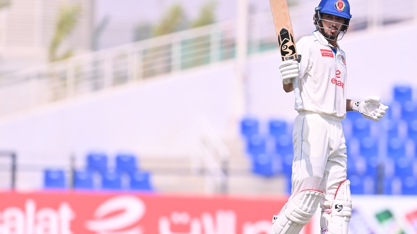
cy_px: 132
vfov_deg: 1.4
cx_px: 276
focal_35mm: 857
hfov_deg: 2.5
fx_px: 9474
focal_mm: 500
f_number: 4
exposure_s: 1/1600
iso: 125
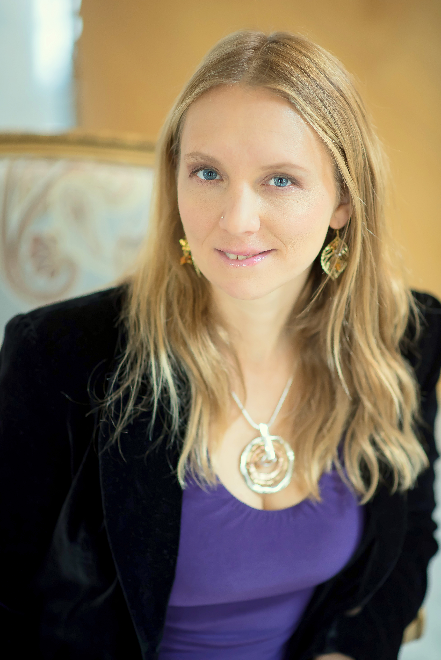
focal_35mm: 85
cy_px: 330
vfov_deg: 23.9
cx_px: 220
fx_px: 1560
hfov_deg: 16.1
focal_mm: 85
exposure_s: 1/160
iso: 1000
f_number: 1.8
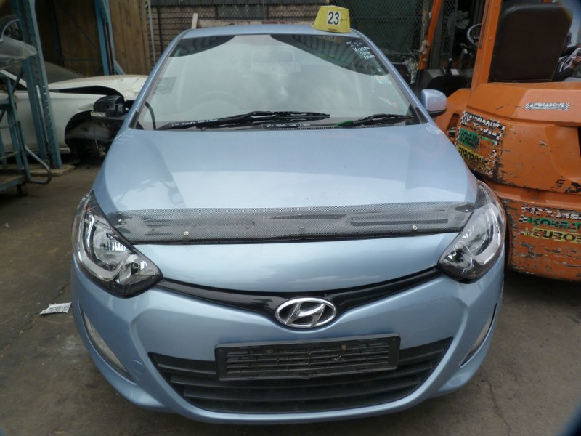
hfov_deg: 69.4
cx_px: 290
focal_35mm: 25
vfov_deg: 54.9
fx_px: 420
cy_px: 218
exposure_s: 1/250
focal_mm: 4.5
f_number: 4
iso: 125
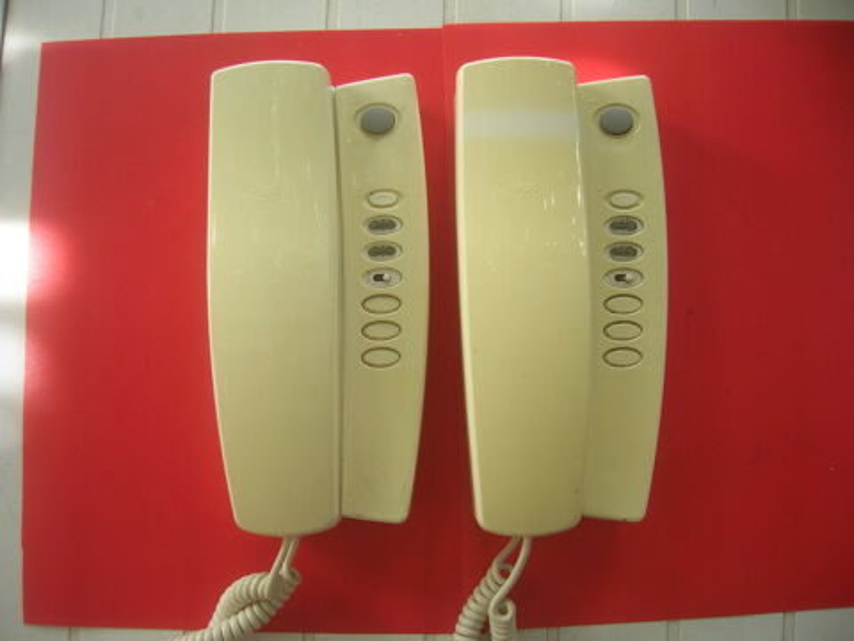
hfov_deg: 54.0
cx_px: 427
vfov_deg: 41.8
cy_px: 320
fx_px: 839
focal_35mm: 34
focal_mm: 5.7
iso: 50
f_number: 2.9
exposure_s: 1/66.3
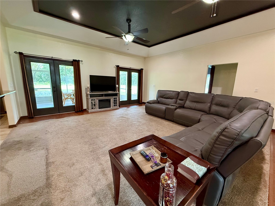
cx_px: 138
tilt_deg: -9.9
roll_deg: -1.4
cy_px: 103
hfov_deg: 102.1
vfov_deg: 85.7
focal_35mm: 14
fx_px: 111
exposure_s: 1/60
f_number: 2.2
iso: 640
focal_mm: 2.22
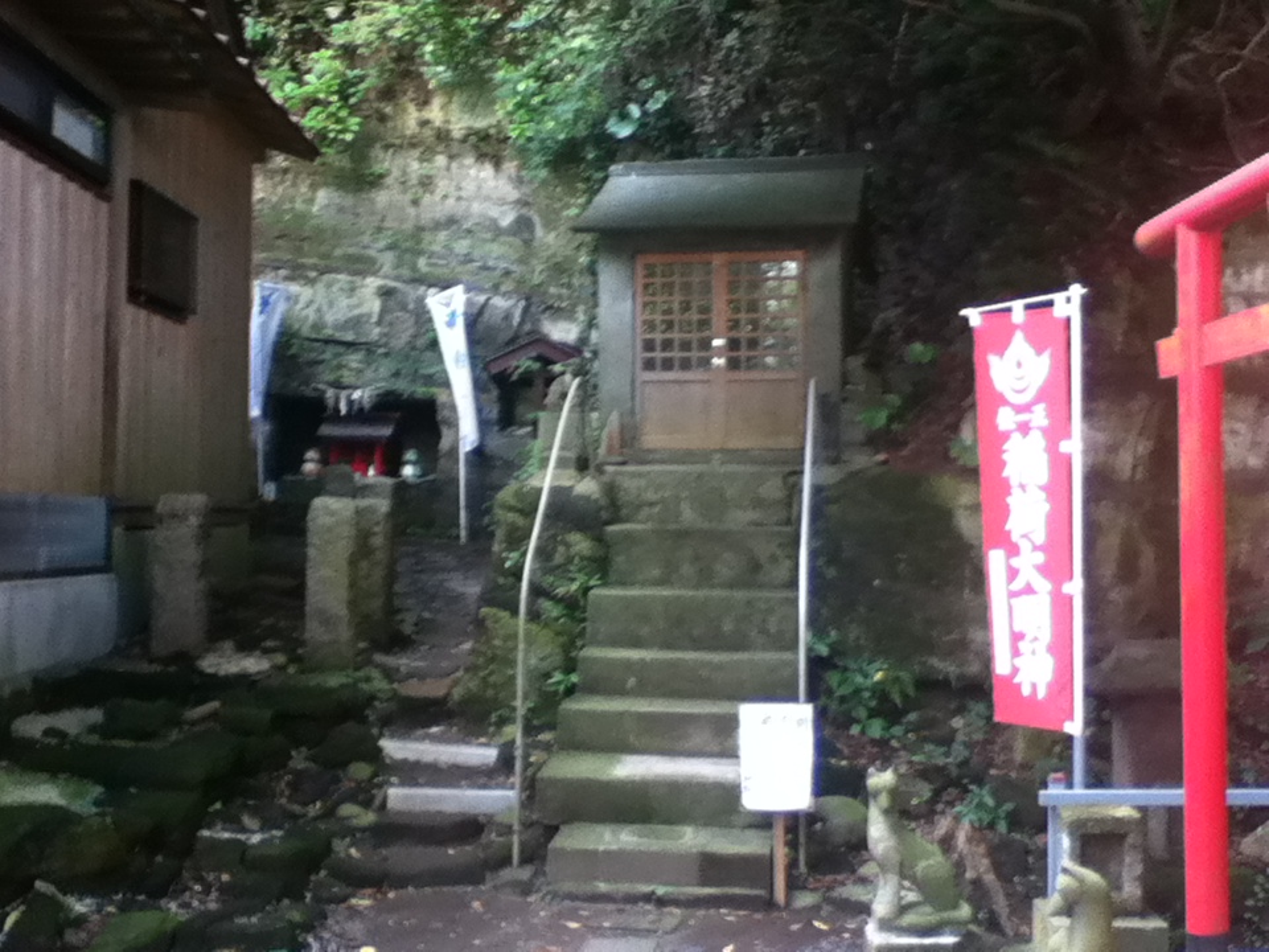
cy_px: 476
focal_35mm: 32
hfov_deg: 56.8
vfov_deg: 44.2
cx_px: 634
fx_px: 1173
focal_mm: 3.85
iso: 100
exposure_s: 1/30
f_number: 2.4
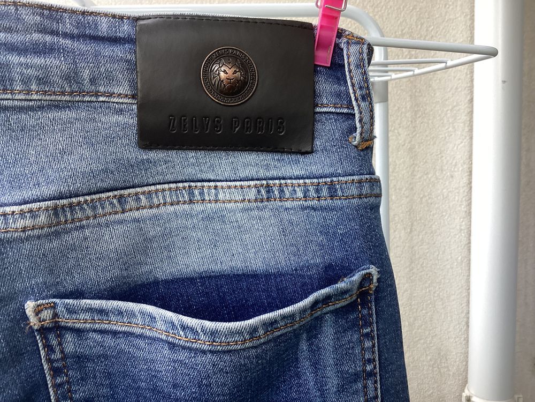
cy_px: 201
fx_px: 479
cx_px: 268
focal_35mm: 31
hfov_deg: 58.4
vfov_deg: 45.4
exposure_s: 1/120
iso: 80
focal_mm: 3.3
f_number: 2.4
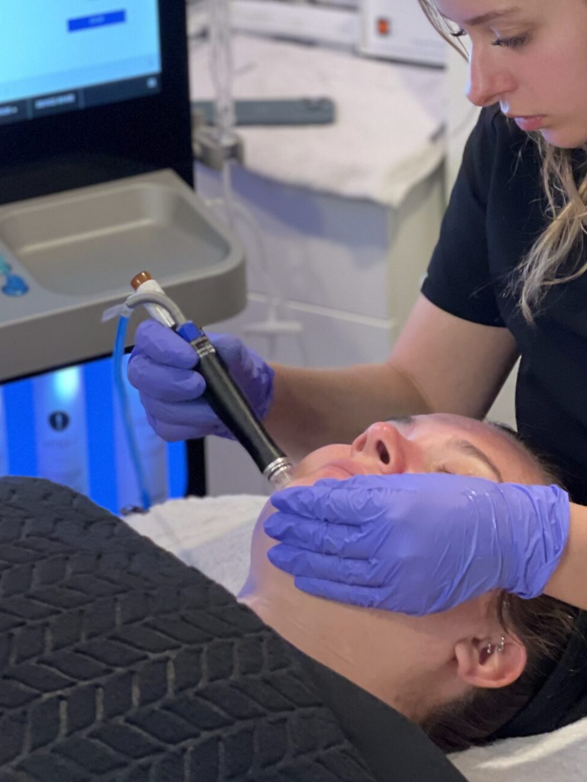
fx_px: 2329
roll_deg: +2.9
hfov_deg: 14.4
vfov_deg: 18.9
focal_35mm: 103
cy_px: 146
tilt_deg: -19.3
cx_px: 308
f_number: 2
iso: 160
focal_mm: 6
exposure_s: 1/40
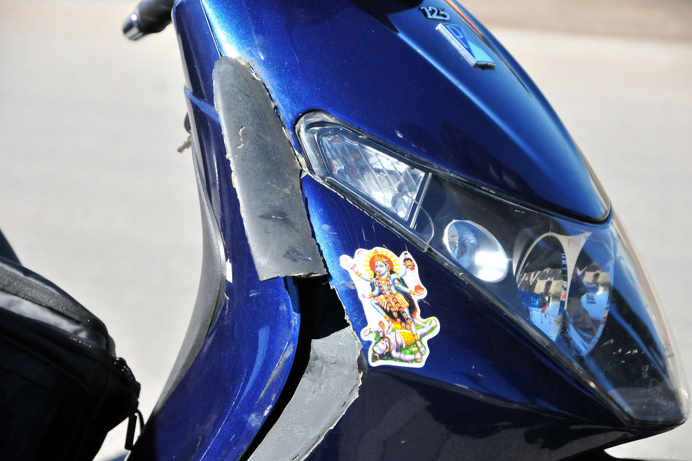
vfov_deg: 14.0
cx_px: 346
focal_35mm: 98
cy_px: 230
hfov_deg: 20.9
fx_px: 1874
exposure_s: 1/4000
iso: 1250
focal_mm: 65
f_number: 5.3
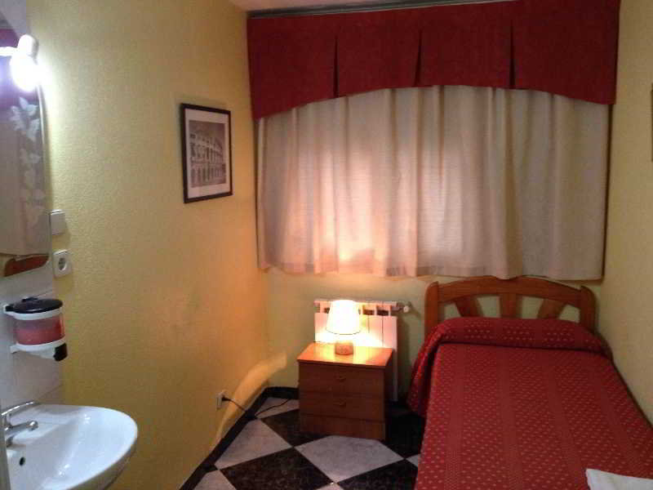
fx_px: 660
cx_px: 326
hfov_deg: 52.6
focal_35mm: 35
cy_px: 245
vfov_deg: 40.7
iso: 250
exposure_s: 1/20
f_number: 2.4
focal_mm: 4.28
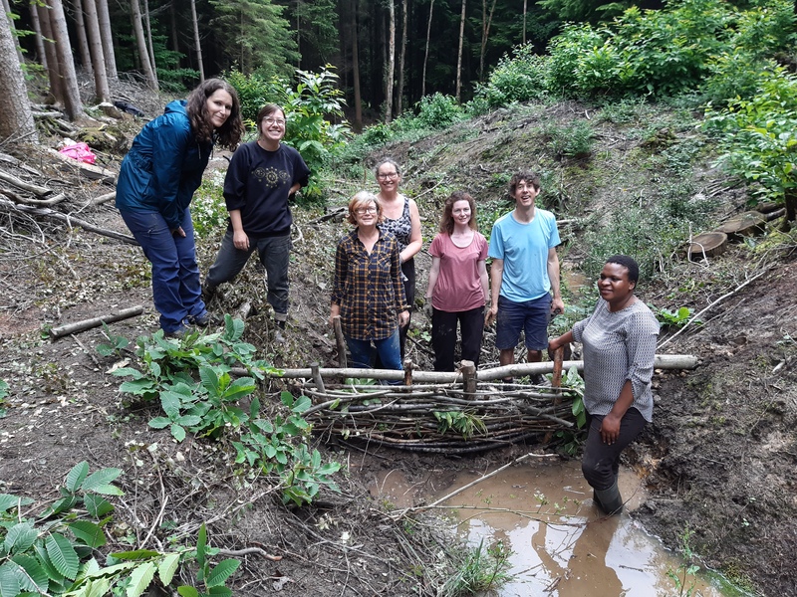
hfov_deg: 67.3
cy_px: 298
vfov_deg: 53.1
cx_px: 398
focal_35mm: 26
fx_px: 599
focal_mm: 3.92
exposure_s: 1/233
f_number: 1.7
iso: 40
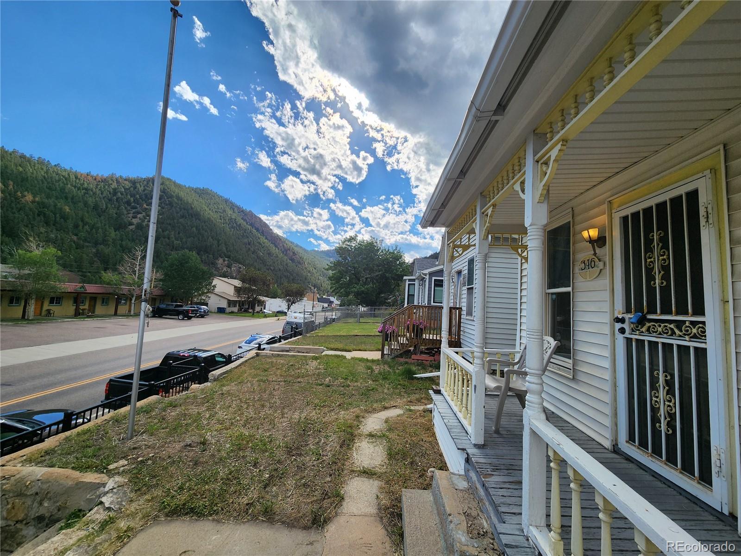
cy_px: 278
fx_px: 278
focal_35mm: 13
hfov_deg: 106.2
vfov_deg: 89.9
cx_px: 370
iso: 50
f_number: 2.2
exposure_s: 1/1737
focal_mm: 2.2
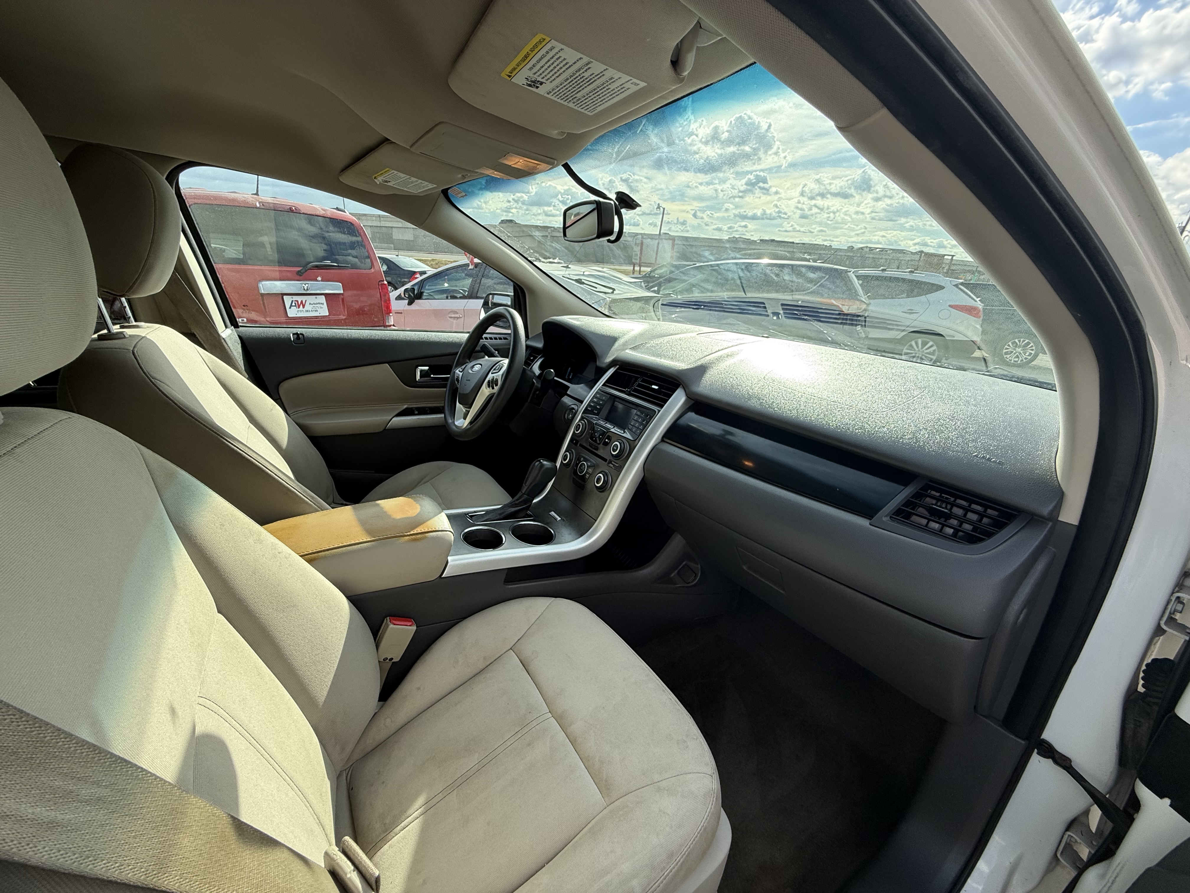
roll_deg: -5.5
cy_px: 446
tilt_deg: -22.2
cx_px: 595
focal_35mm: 14
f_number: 2.2
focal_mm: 2.22
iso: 64
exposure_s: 1/686
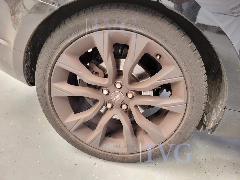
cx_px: 120
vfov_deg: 53.1
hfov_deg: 67.3
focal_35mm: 26
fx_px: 180
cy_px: 90
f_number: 1.8
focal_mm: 5.4
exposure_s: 1/33.3
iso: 640
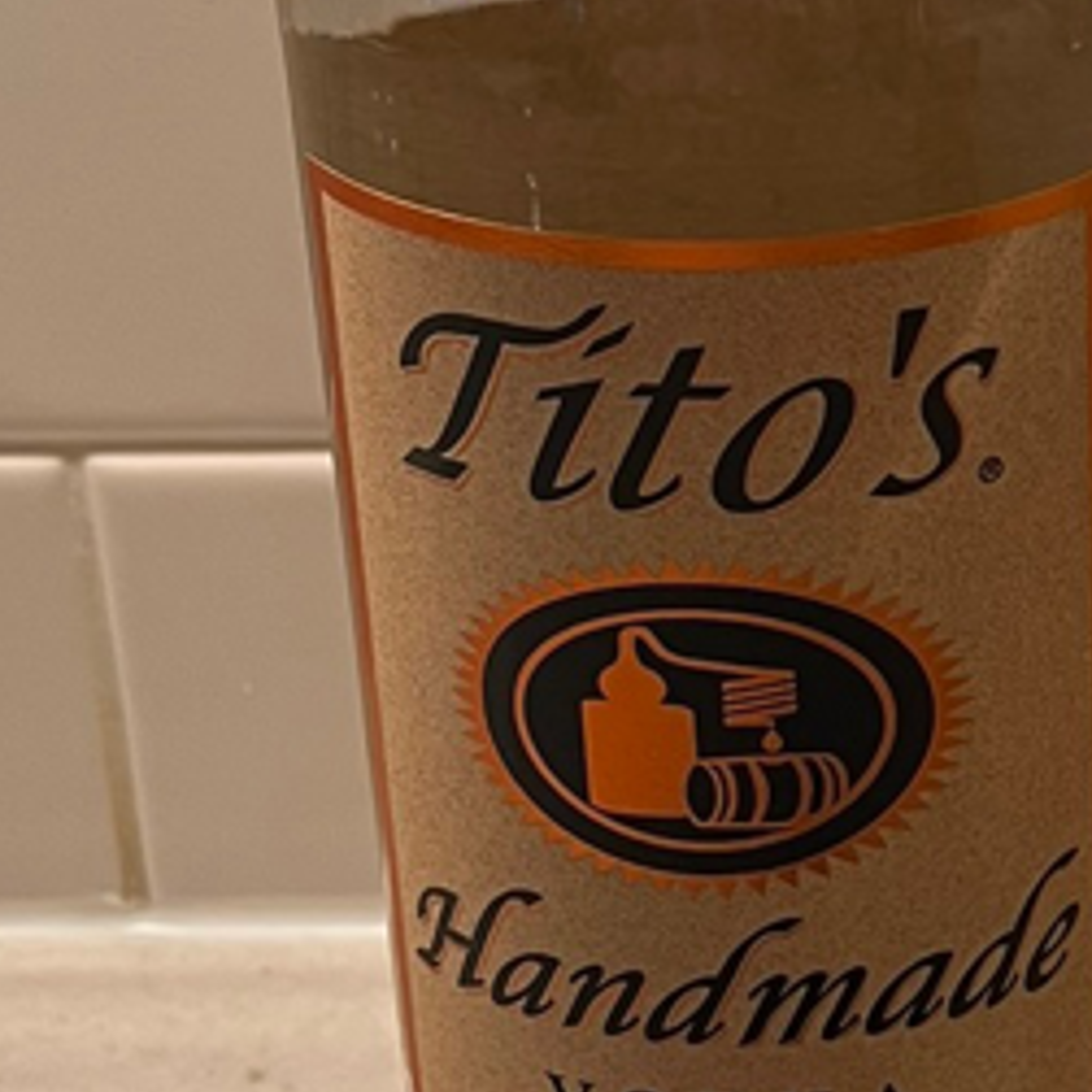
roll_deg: +0.9
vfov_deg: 15.8
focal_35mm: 110
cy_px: 618
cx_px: 1144
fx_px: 3926
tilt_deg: -25.2
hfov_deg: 15.5
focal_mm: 5.7
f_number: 1.5
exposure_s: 1/60
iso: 100
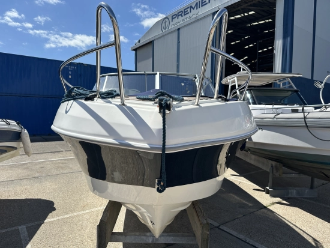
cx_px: 165
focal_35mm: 24
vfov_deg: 56.9
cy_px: 124
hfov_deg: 71.6
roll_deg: -2.0
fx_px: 229
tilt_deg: -2.3
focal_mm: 6.86
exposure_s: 1/5848
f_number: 1.78
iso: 80
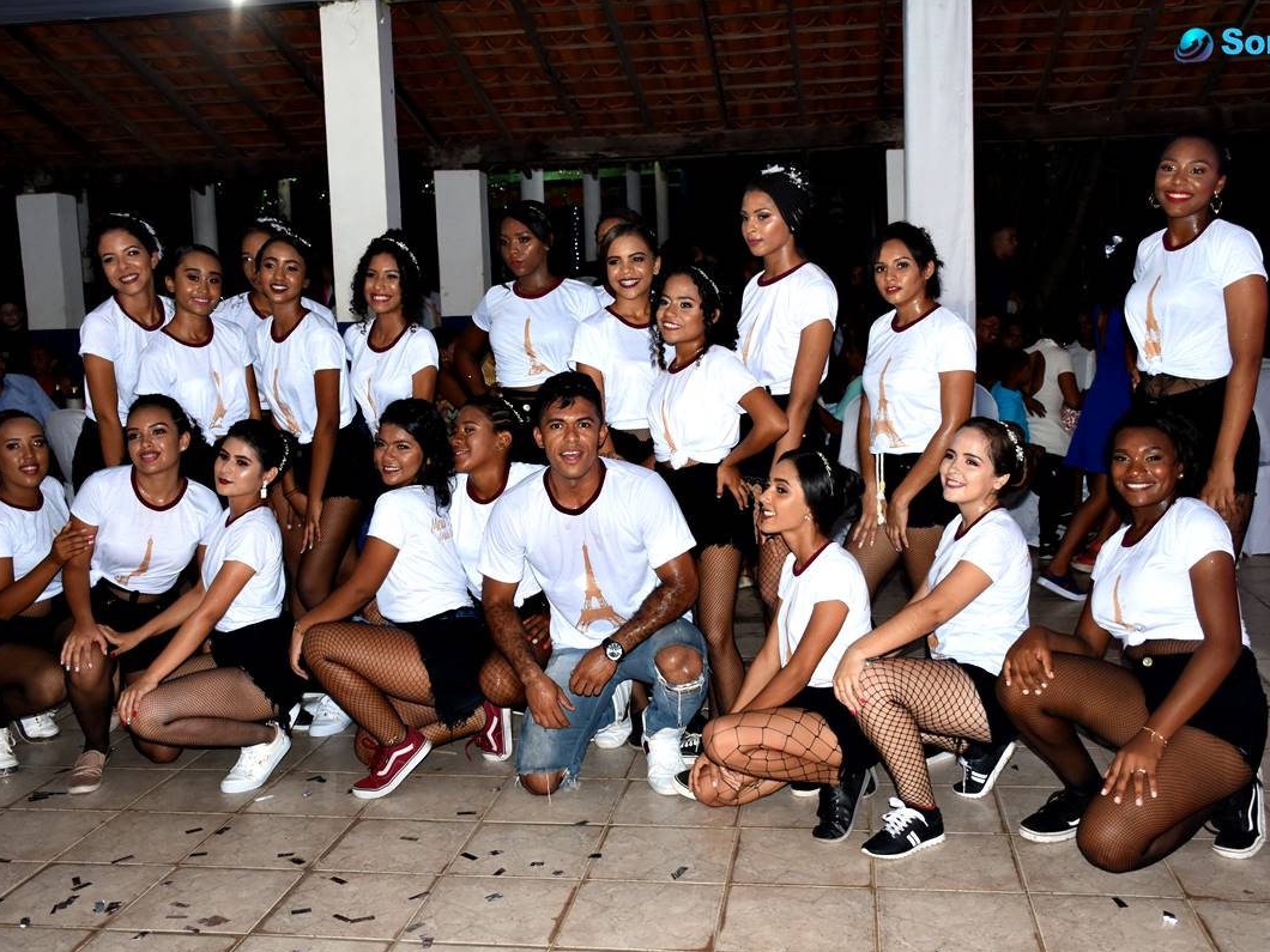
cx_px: 647
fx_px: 1377
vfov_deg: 38.1
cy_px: 477
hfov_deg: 49.5
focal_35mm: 38
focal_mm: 23
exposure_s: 1/100
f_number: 3.8
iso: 800
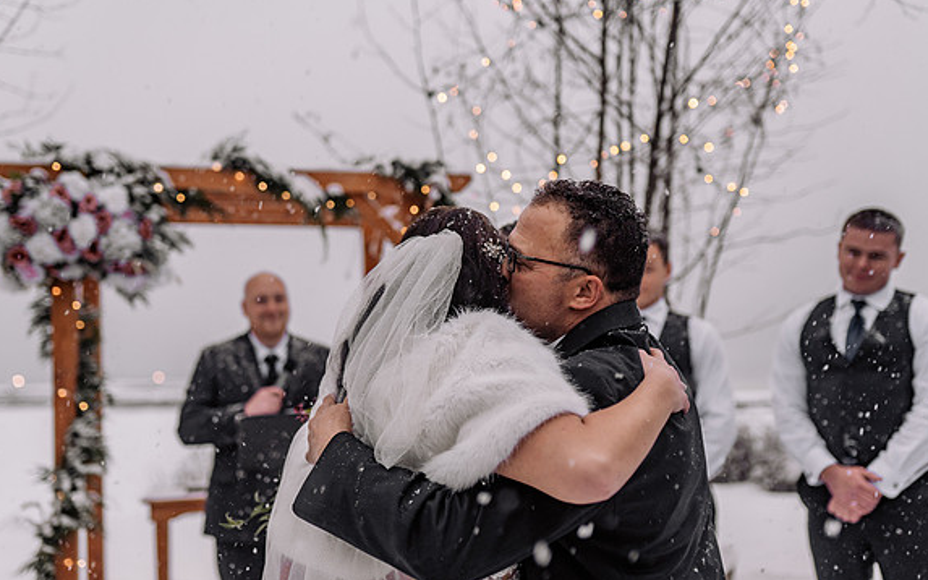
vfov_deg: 32.8
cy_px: 296
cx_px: 434
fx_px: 986
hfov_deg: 50.4
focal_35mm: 39
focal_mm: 35
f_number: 2
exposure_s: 1/250
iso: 200
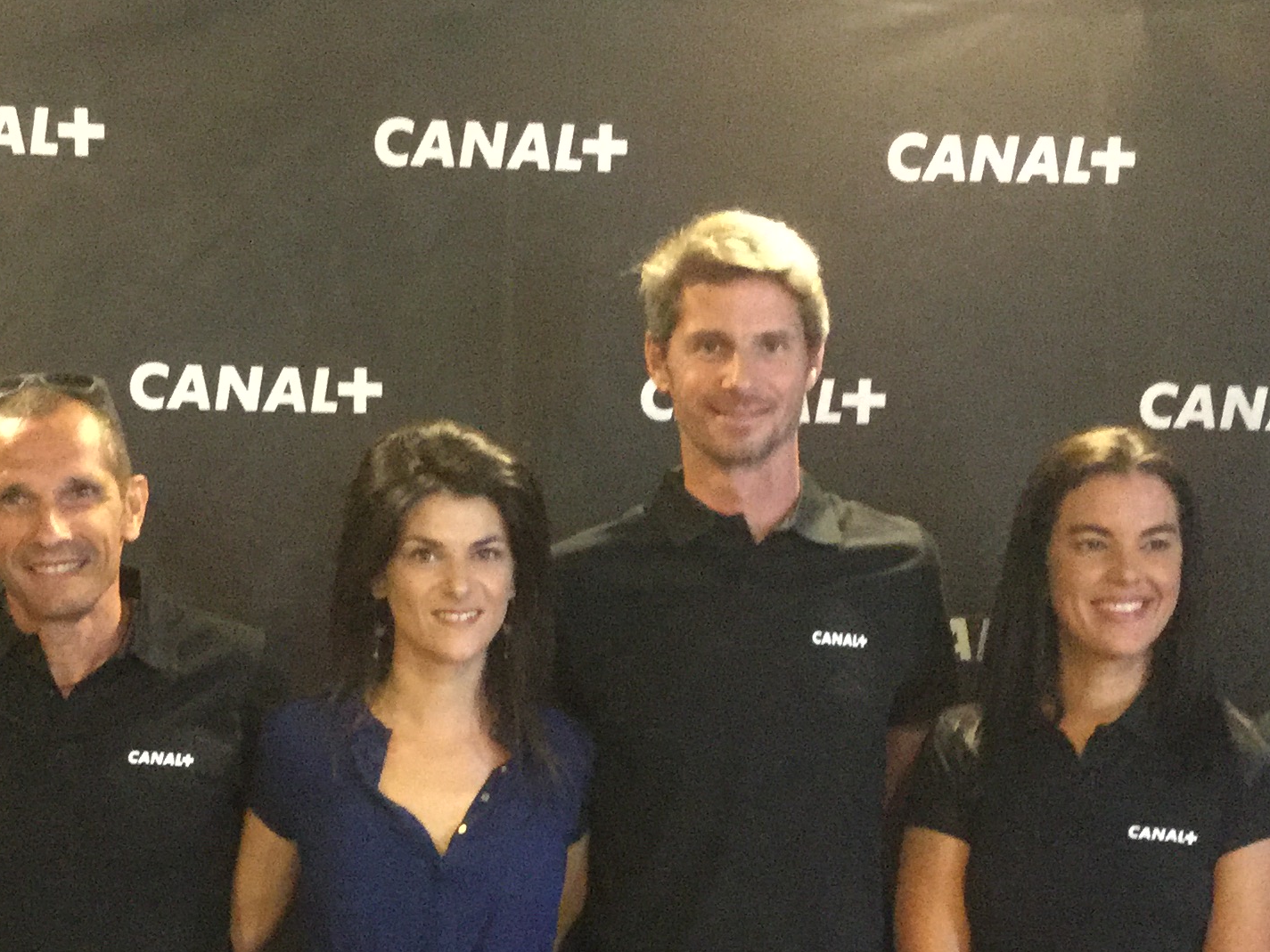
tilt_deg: -8.2
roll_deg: -1.9
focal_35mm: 71
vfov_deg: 20.1
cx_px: 529
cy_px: 928
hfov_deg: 27.4
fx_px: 2605
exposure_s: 1/17
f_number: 2.4
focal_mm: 3.3
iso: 500
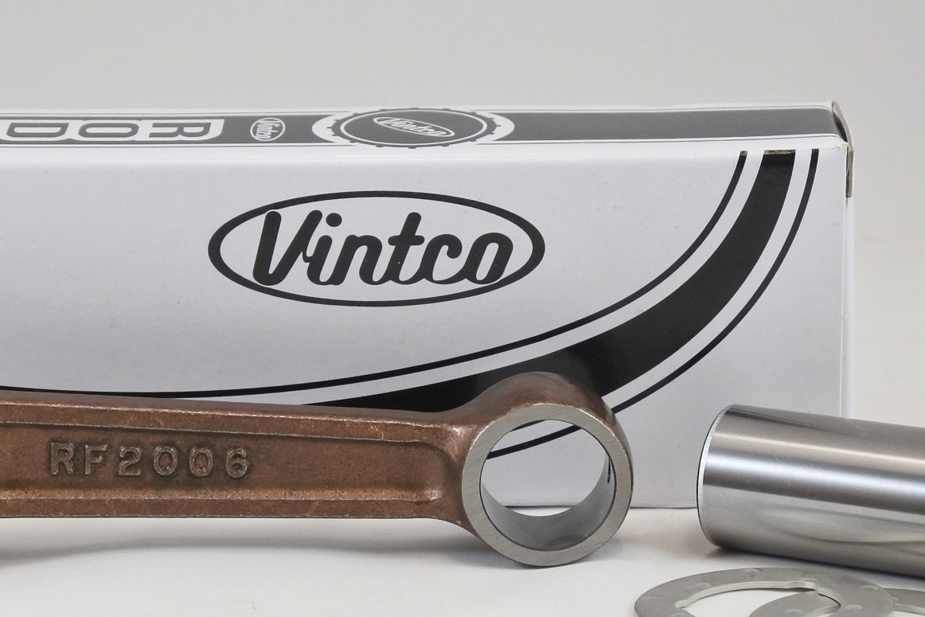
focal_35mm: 116
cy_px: 414
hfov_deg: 17.6
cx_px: 293
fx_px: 2981
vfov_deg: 11.8
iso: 640
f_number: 5
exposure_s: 1/125
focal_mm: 24
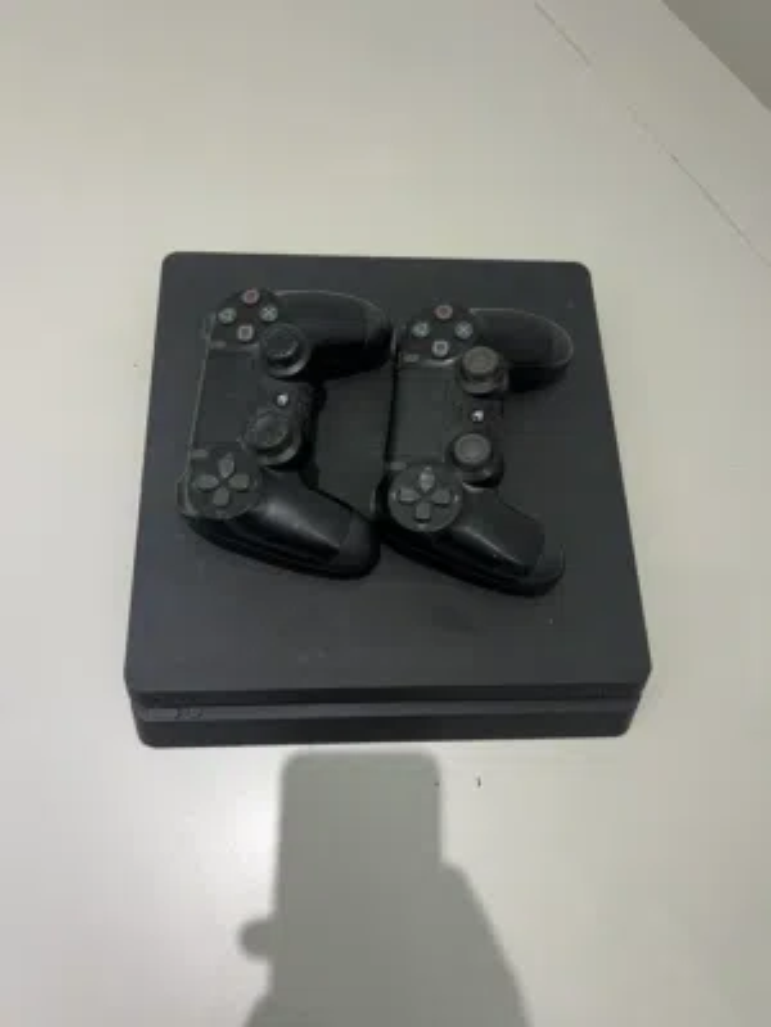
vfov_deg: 67.3
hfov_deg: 53.1
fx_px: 772
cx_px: 386
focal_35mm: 26
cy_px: 514
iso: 64
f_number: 1.5
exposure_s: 1/50
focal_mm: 5.7
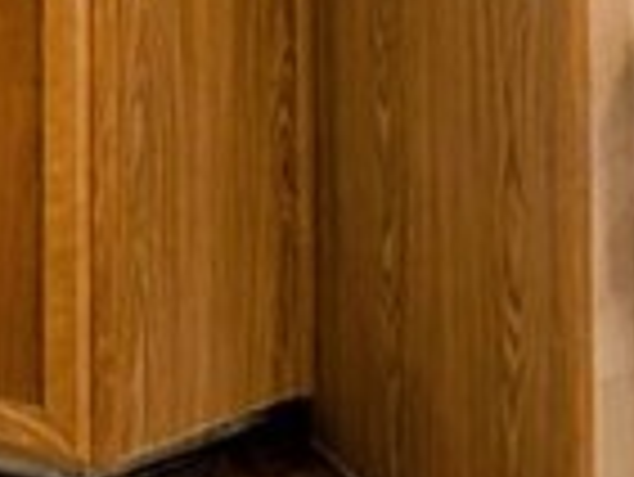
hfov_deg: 21.7
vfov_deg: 12.2
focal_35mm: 87
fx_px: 1595
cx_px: 13
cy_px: -783
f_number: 1.95
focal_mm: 2.23
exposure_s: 1/120
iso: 58
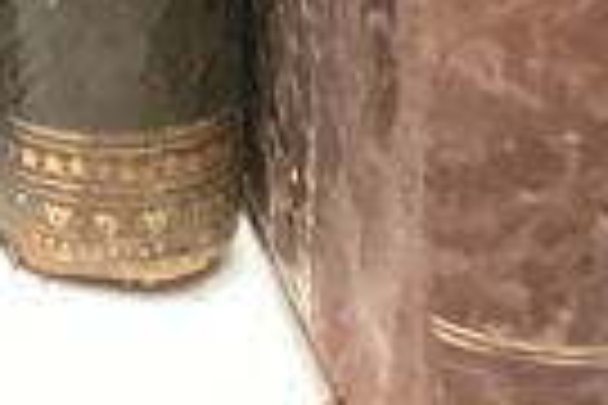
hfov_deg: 7.6
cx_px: -1211
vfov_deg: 5.2
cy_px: -1138
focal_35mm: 238
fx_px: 4019
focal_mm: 3.3
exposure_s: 1/25
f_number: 2.4
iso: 500
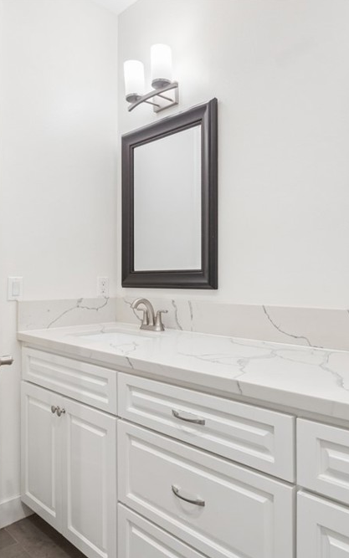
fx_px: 380
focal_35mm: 25
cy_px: 282
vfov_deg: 72.5
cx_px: 230
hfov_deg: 48.5
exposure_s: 1/4
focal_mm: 16
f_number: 10
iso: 200
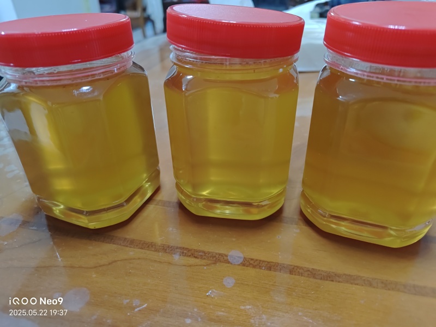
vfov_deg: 58.9
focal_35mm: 23
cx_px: 218
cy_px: 164
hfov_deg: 73.9
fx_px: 290
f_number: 1.88
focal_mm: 5.56
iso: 1255
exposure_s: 1/33.3
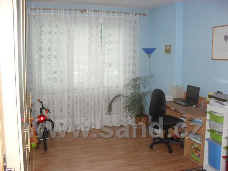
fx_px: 231
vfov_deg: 40.7
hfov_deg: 52.6
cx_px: 114
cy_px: 86
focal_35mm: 35
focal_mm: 6.3
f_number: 3.2
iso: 240
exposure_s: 1/45
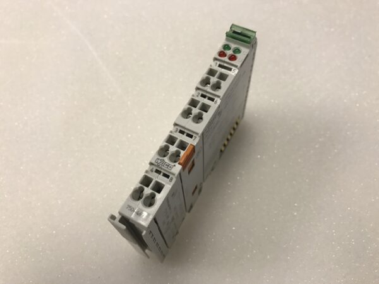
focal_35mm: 28
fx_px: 307
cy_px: 142
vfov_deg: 49.7
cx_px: 190
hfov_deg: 63.4
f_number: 1.8
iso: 40
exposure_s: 1/20
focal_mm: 3.99
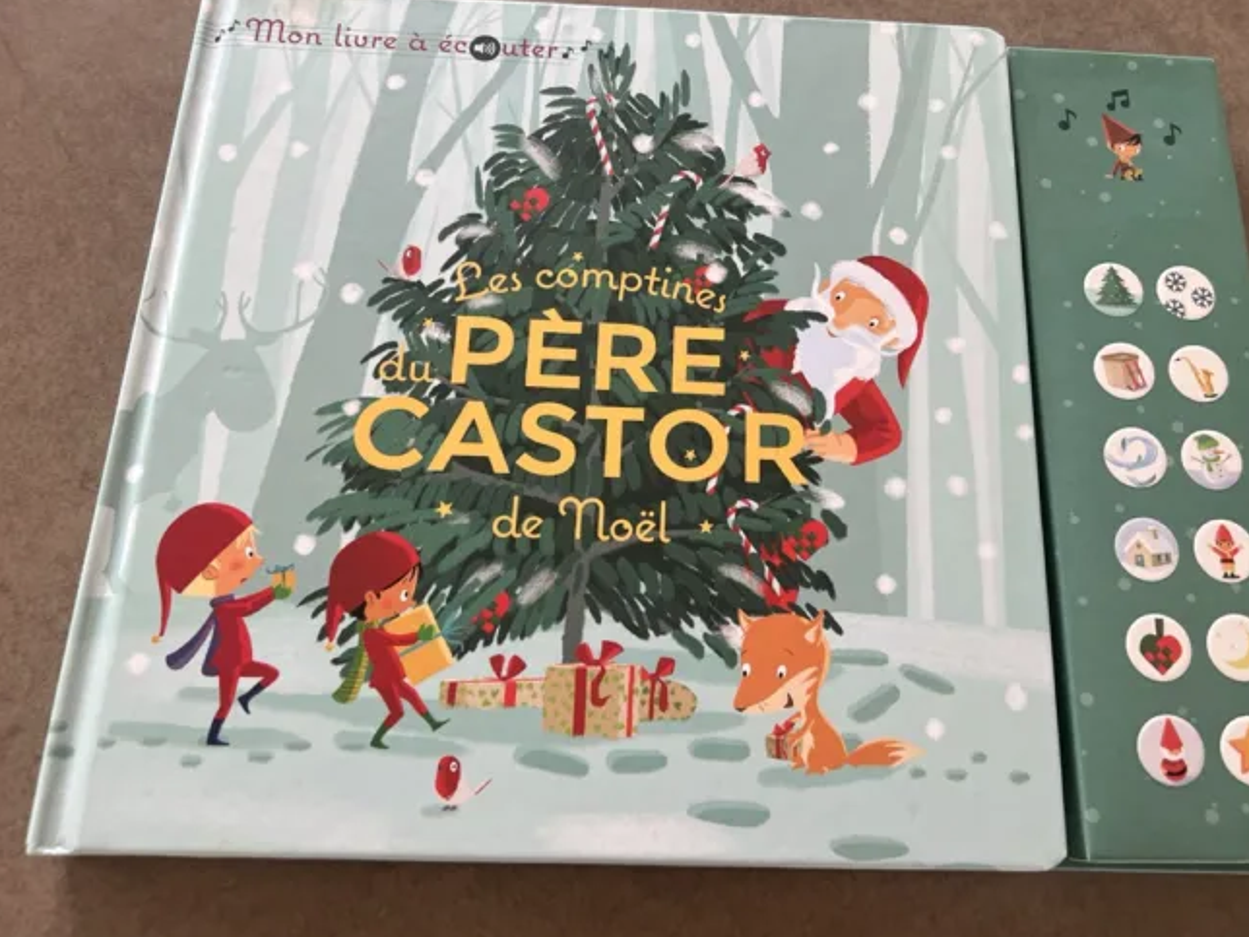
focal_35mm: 31
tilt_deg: -69.6
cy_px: 423
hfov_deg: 58.1
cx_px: 710
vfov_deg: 45.4
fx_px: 1119
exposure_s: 1/121
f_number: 1.5
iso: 80
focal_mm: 5.7
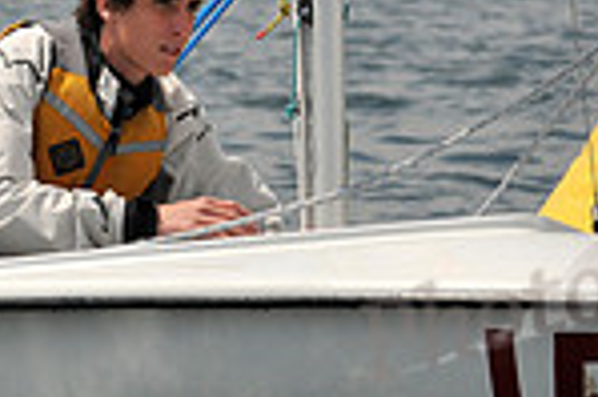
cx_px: 153
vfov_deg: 1.6
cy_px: 126
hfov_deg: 2.4
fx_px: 14485
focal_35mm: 873
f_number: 8
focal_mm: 150
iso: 200
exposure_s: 1/1000
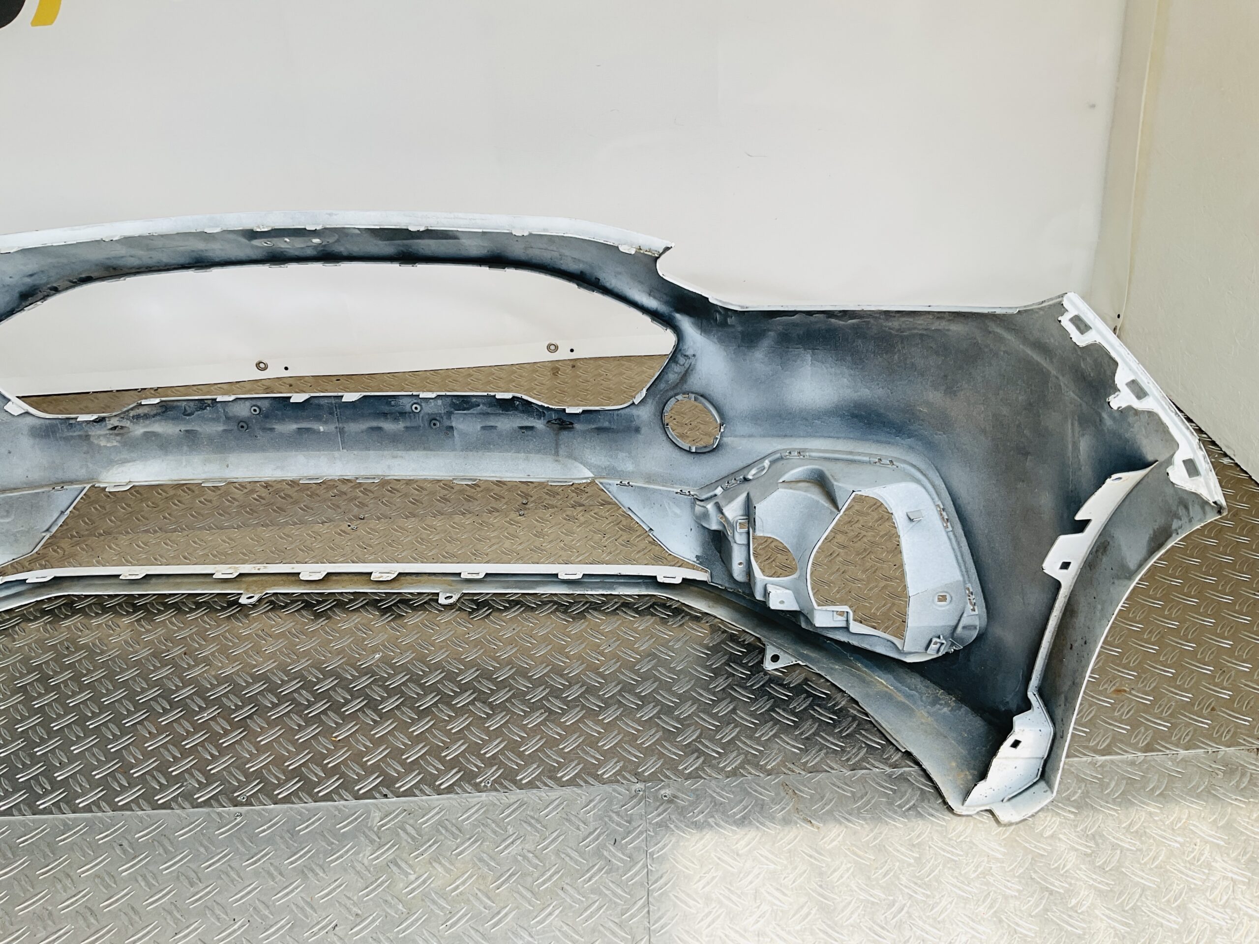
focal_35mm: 29
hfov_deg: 61.7
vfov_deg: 48.2
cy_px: 472
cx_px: 630
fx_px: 1055
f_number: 1.8
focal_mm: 3
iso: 16
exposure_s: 1/255
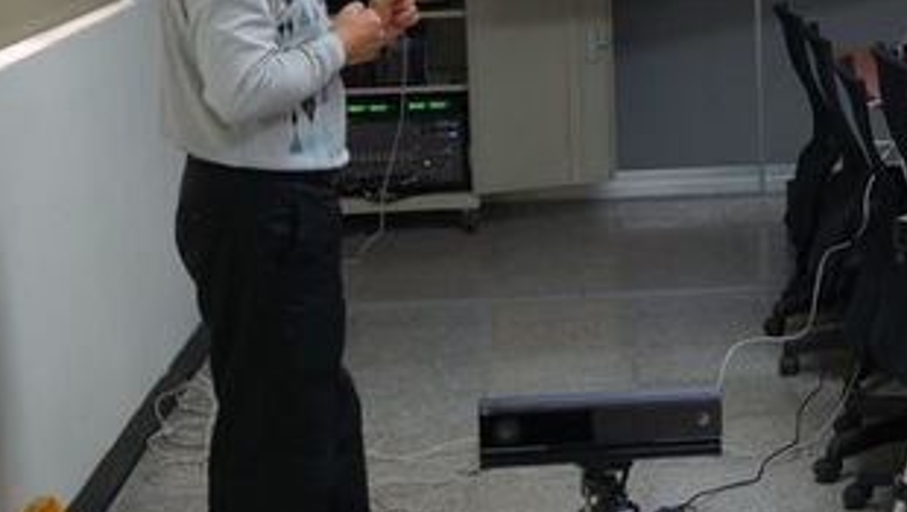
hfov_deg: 22.1
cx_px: 954
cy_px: 89
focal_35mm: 92
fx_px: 2215
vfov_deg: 13.1
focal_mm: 26
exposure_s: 1/160
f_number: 4
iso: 1000
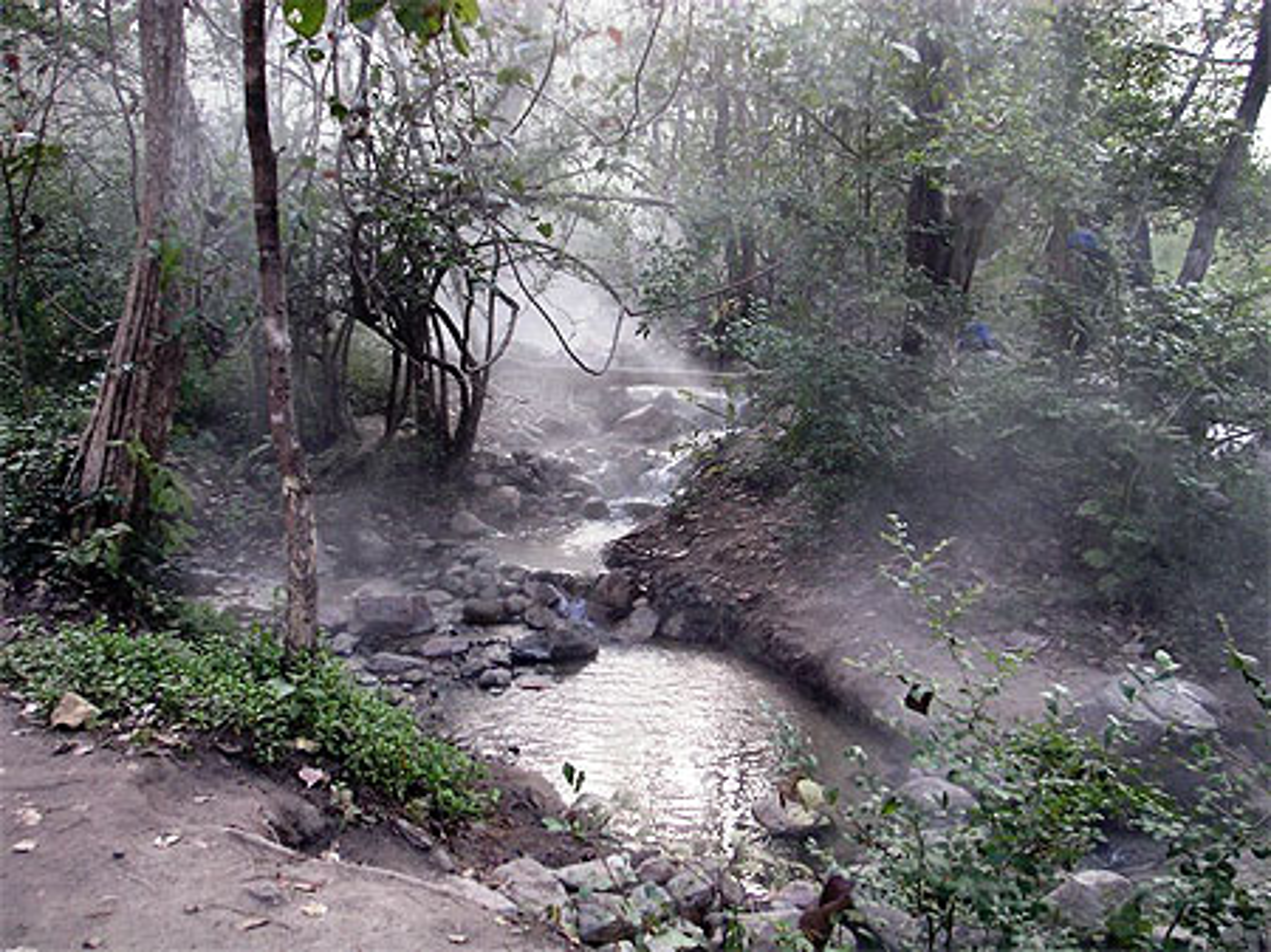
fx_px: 1395
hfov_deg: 49.0
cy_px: 476
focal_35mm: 38
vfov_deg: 37.7
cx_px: 636
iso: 50
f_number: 2.8
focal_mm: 6
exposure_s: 1/45
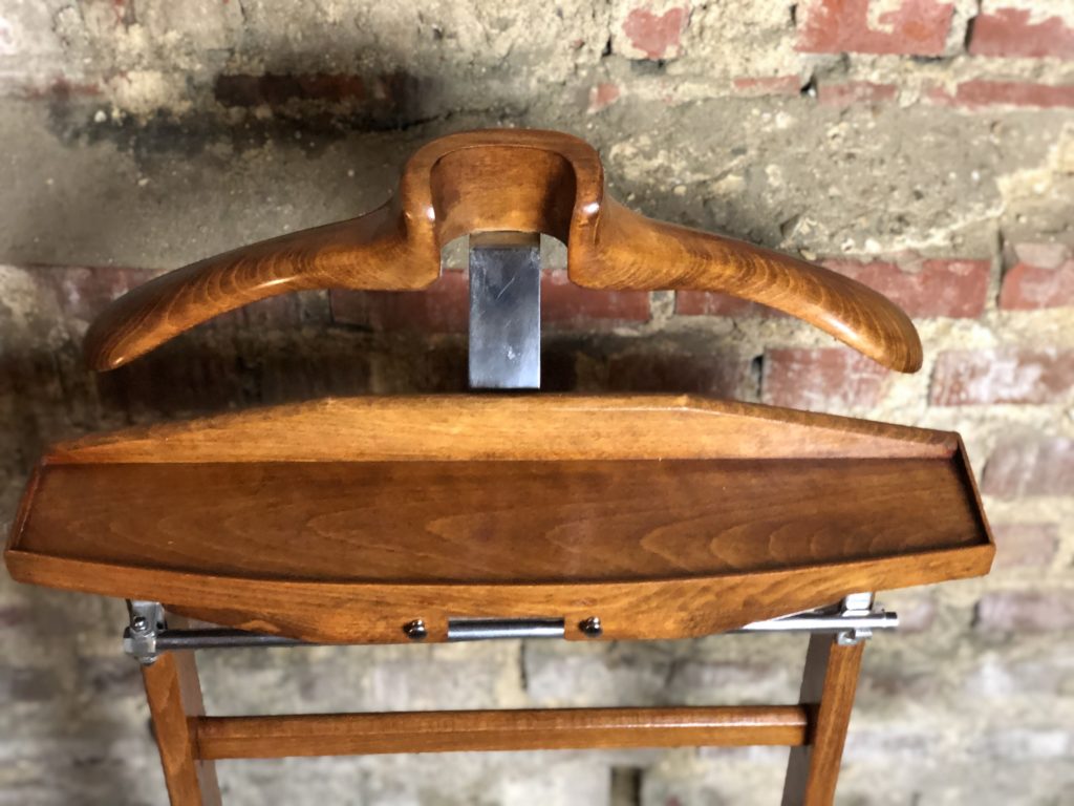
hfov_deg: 36.8
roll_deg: +1.0
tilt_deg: -40.4
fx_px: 1613
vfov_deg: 28.0
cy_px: 403
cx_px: 537
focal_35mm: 52
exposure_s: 1/14
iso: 160
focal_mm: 6
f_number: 2.4
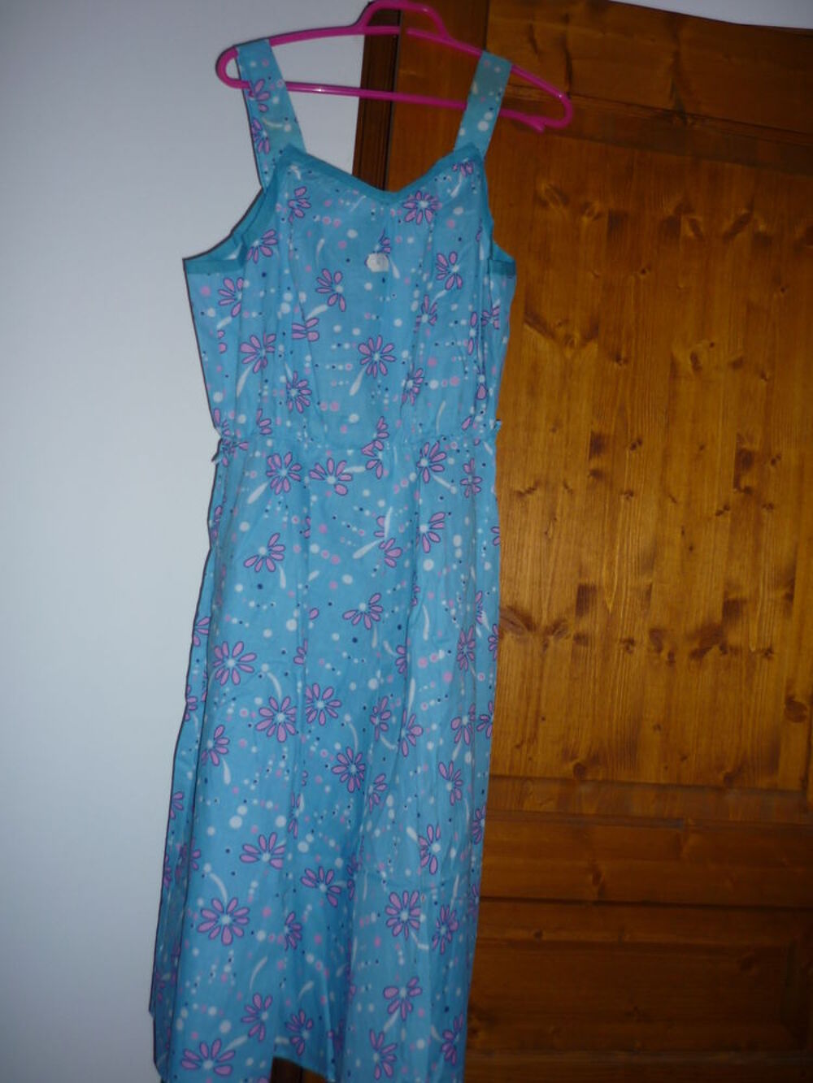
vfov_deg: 55.3
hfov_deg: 43.0
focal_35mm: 33
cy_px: 542
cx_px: 406
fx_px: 1033
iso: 100
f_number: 2.8
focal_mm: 5.5
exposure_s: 1/30
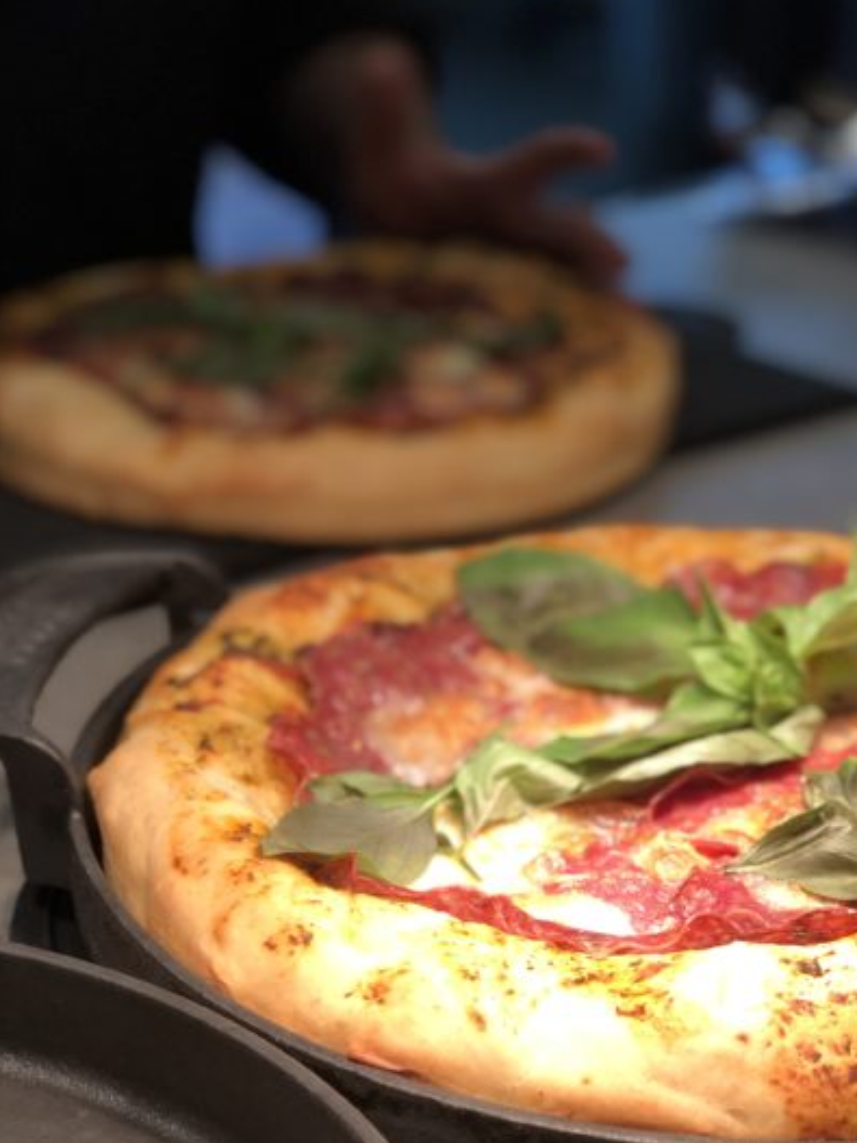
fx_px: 2543
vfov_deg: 25.3
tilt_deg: -24.1
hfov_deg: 19.1
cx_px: 476
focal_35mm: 77
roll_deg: -1.7
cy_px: 718
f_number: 2.4
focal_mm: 6
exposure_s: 1/100
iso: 25
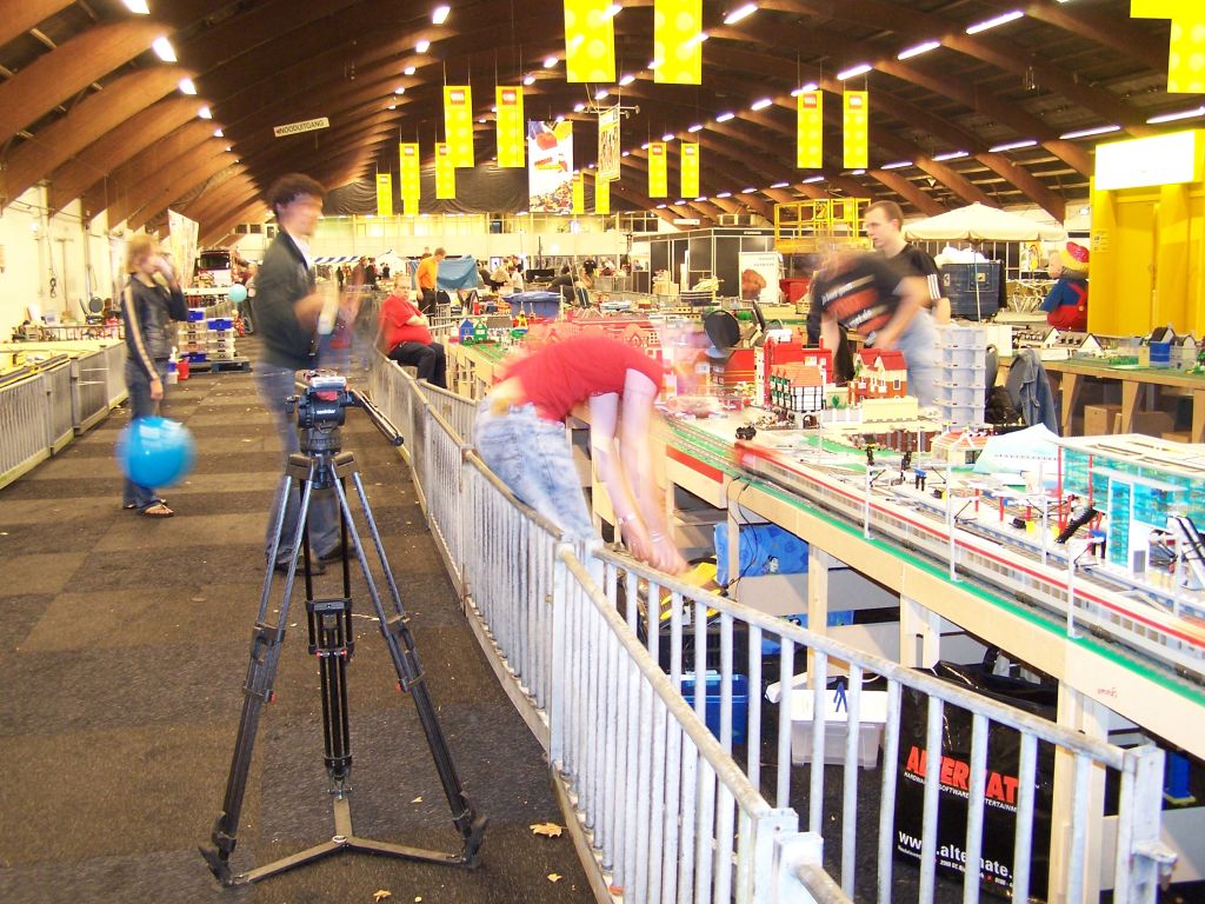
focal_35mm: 38
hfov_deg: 49.0
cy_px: 452
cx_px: 602
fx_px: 1323
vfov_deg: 37.7
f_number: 2.8
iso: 140
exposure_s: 1/3
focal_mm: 6.3
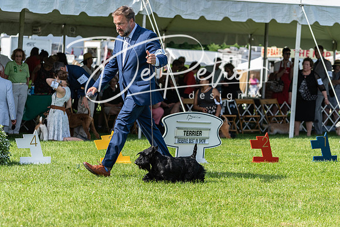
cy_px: 114
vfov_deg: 12.8
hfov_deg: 19.0
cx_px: 170
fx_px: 1013
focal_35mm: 107
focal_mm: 99
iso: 800
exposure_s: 1/2000
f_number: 4
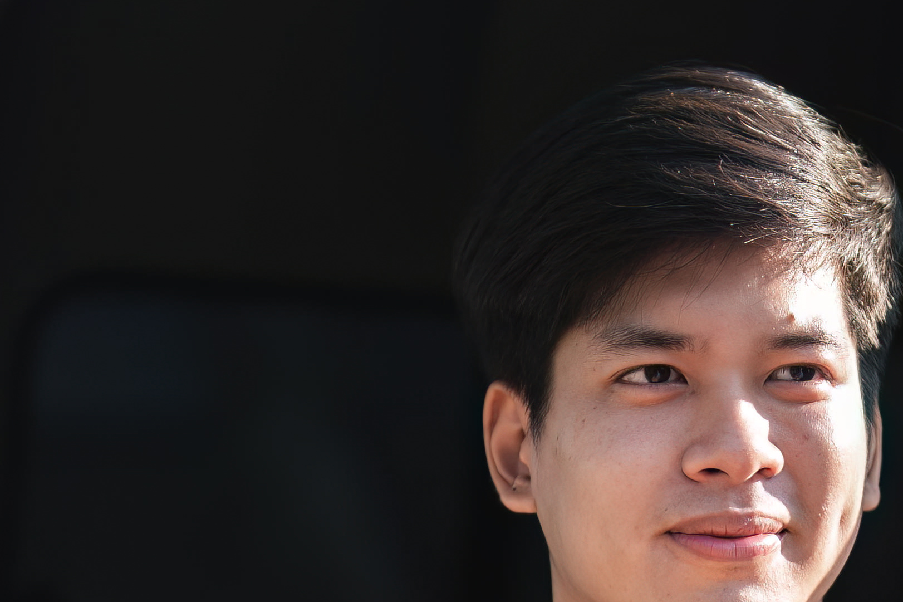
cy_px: 501
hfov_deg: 9.5
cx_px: 249
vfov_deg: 6.4
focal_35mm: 216
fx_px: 5417
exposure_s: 1/1250
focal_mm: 50
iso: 100
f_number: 1.2
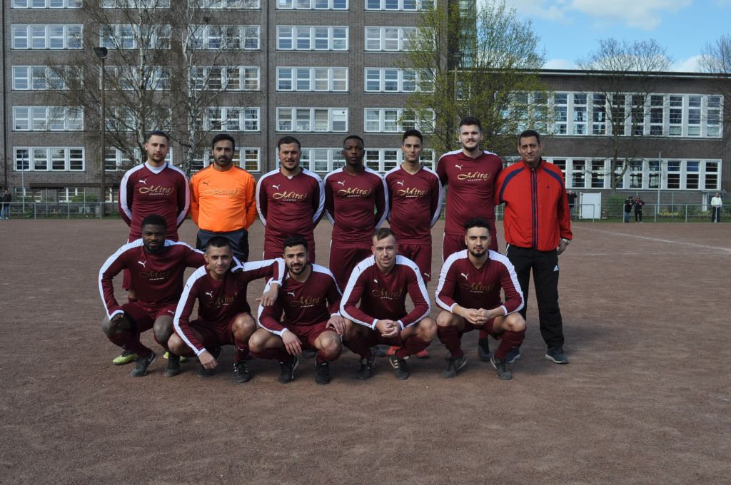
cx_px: 366
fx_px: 730
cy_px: 242
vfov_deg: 36.8
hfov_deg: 53.2
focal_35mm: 36
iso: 200
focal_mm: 24
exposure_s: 1/250
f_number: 8
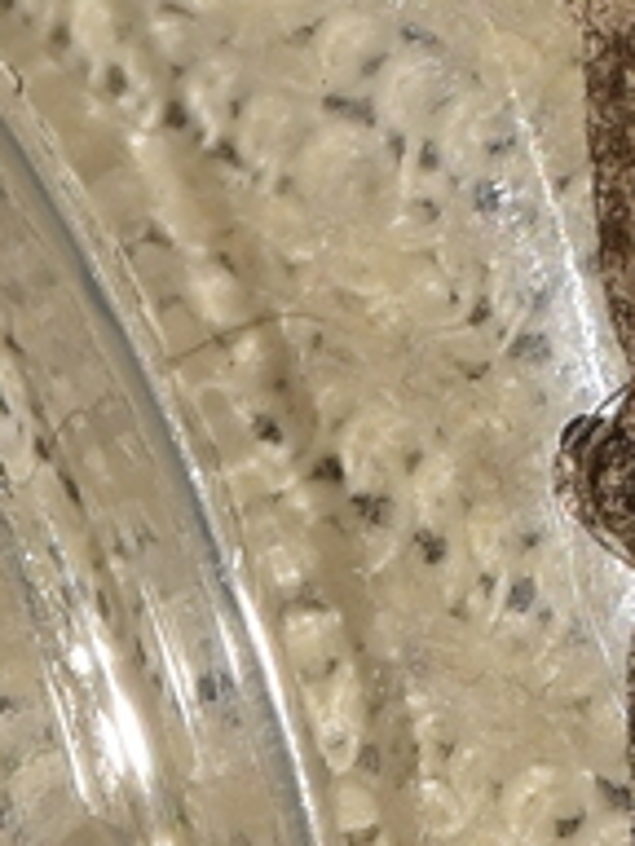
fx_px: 16412
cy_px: 449
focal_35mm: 671
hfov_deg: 2.2
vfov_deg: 3.0
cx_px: 670
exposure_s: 1/200
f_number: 16
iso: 100
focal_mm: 140
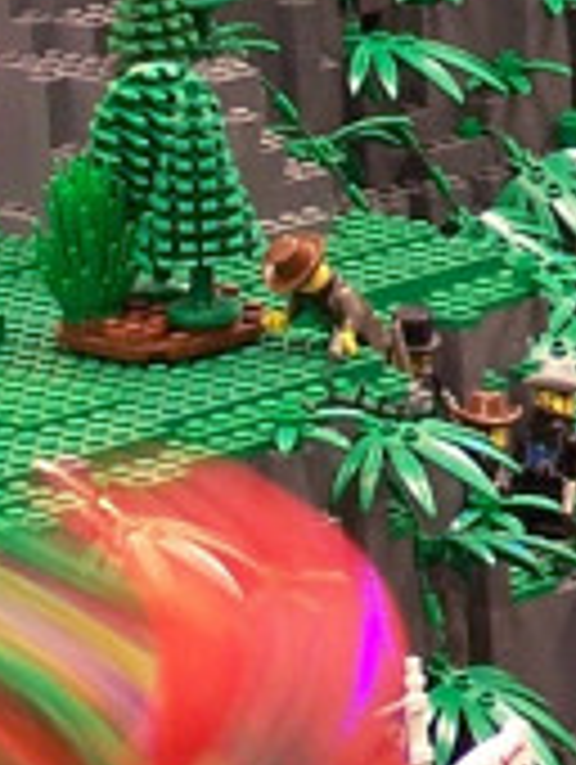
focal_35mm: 385
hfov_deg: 3.8
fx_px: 8520
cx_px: 1192
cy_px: -648
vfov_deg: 5.1
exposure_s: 1/2
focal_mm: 10.7
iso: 80
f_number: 3.2
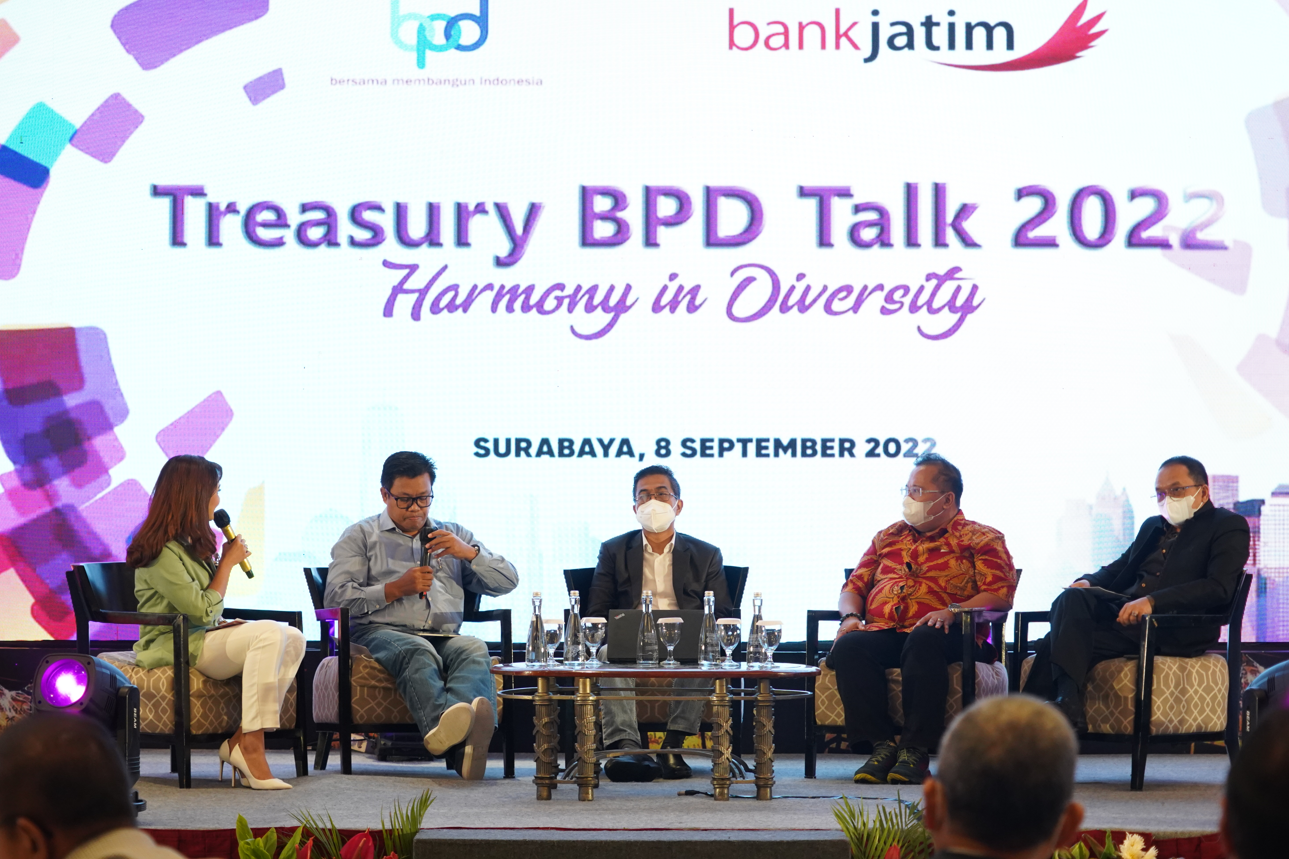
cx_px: 651
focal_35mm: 103
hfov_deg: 19.8
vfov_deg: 13.3
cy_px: 417
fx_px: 3688
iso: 3200
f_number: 5.6
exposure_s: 1/80
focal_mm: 100
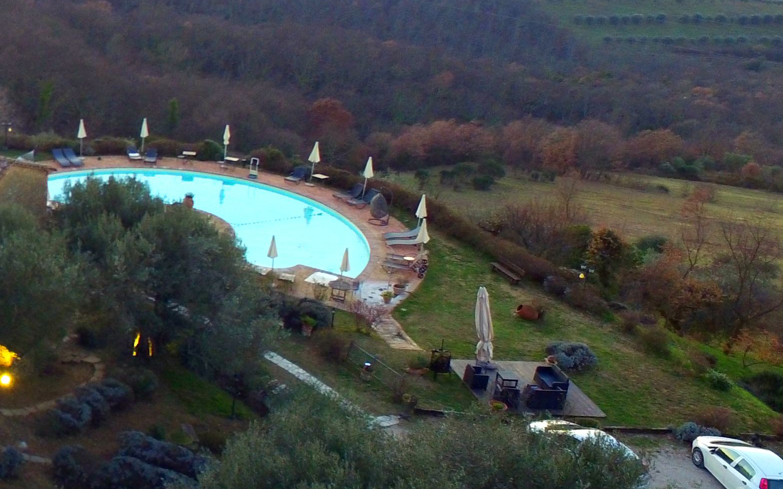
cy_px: 193
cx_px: -175
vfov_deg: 23.9
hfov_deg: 31.1
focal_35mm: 54
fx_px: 1152
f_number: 2.8
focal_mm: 3.61
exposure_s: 1/25
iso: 156
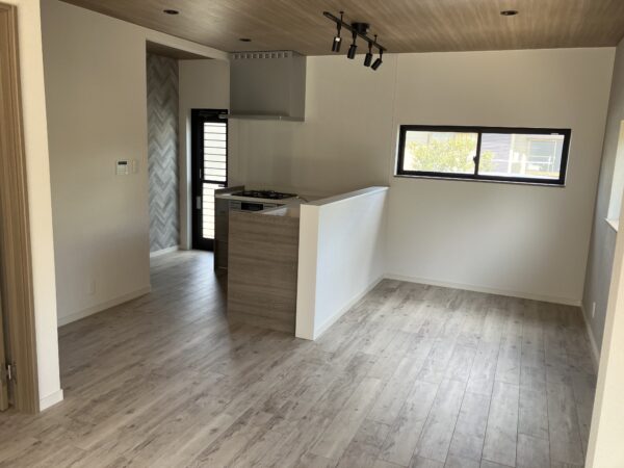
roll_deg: -2.0
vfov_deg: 49.7
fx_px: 505
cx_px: 312
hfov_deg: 63.4
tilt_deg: -9.1
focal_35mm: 28
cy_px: 234
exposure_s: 1/121
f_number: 1.8
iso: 64
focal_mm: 3.99
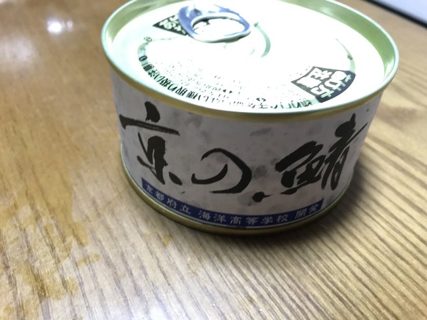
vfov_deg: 49.7
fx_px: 345
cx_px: 214
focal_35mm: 28
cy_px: 160
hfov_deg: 63.4
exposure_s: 1/30
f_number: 1.8
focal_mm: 3.99
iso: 160
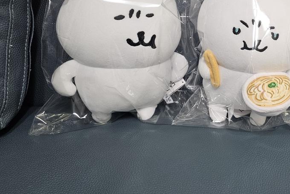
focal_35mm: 45
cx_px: 259
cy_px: 29
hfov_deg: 40.4
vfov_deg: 29.0
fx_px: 363
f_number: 1.7
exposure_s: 1/120
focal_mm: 6.3
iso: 320
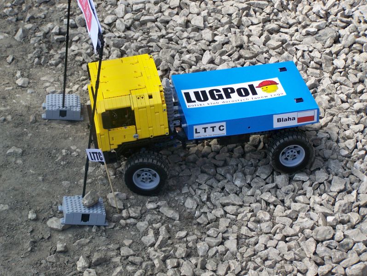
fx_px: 997
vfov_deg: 15.8
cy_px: 138
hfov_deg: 20.8
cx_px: 184
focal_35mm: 94
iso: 80
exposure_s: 1/400
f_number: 3.2
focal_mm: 15.6
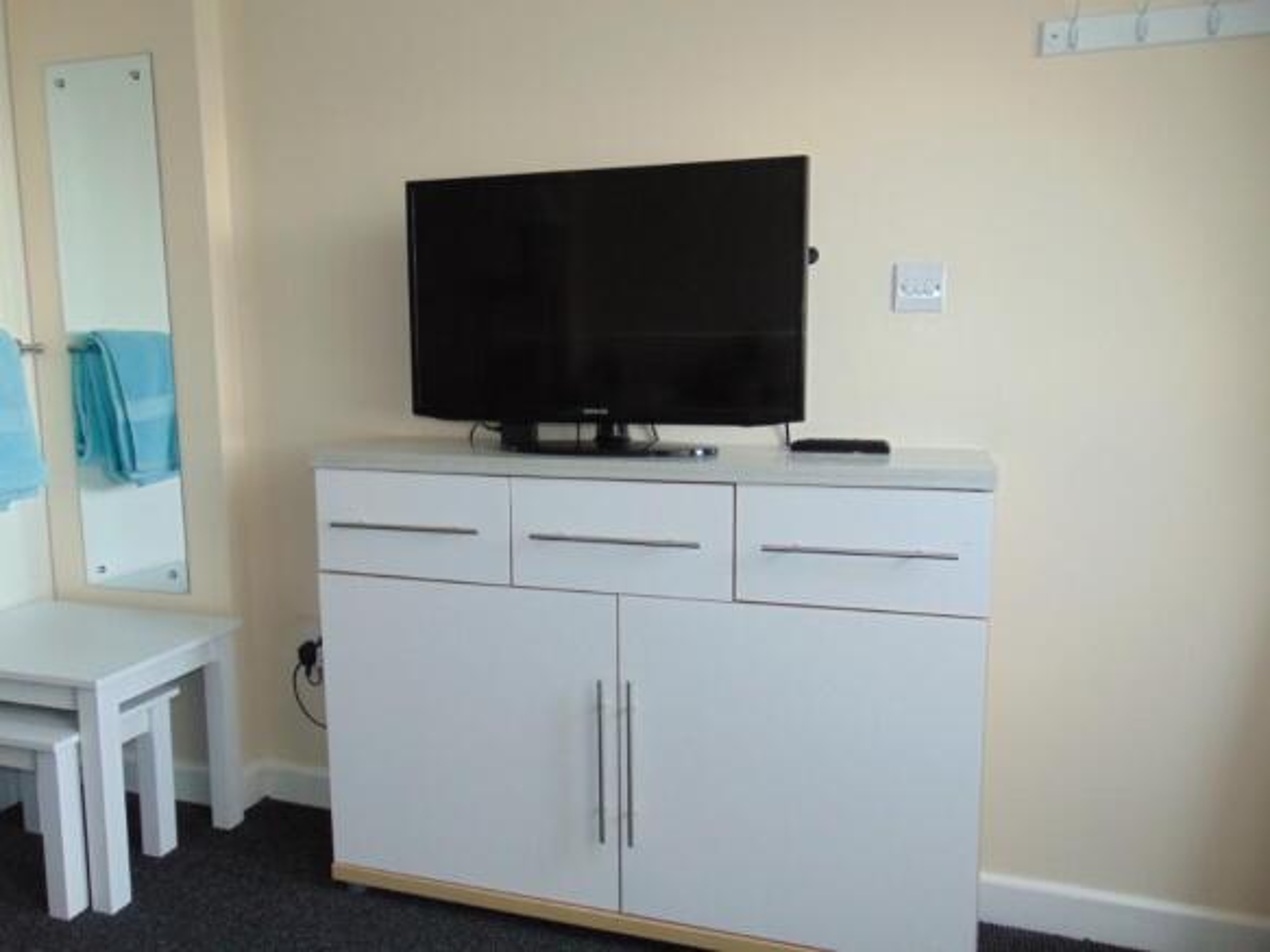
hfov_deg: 69.4
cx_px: 635
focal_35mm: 25
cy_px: 476
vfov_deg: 54.9
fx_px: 917
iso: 160
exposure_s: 1/30
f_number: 3
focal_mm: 4.5
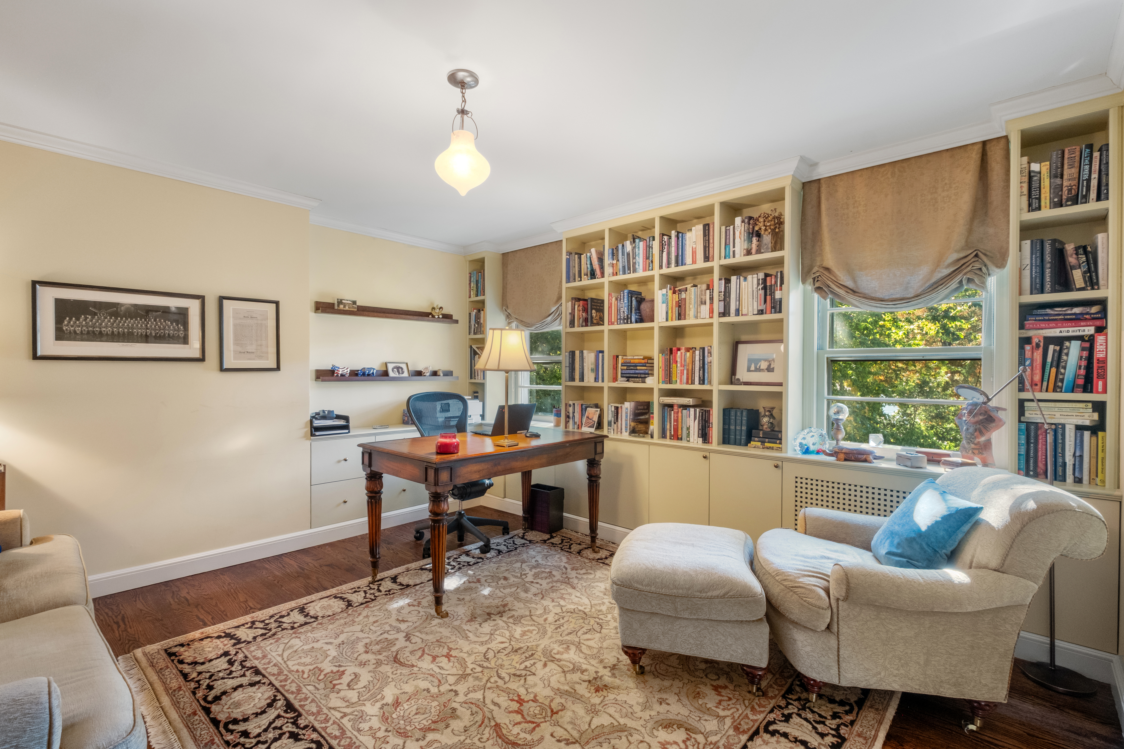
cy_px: 374
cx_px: 562
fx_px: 468
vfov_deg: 77.3
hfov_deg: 100.4
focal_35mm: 15
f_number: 10
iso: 640
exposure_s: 2.5
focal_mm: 10
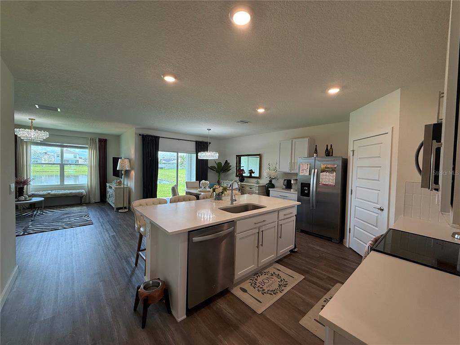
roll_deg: -1.4
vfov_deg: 85.7
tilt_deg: -2.0
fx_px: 186
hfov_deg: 102.1
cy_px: 172
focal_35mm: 14
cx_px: 230
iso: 125
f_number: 2.2
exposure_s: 1/120
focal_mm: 2.22
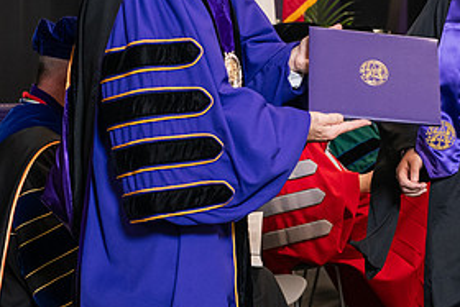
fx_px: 1854
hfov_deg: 14.1
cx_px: 345
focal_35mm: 145
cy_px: 19
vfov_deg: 9.4
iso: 2000
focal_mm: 70
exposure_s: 1/125
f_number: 5
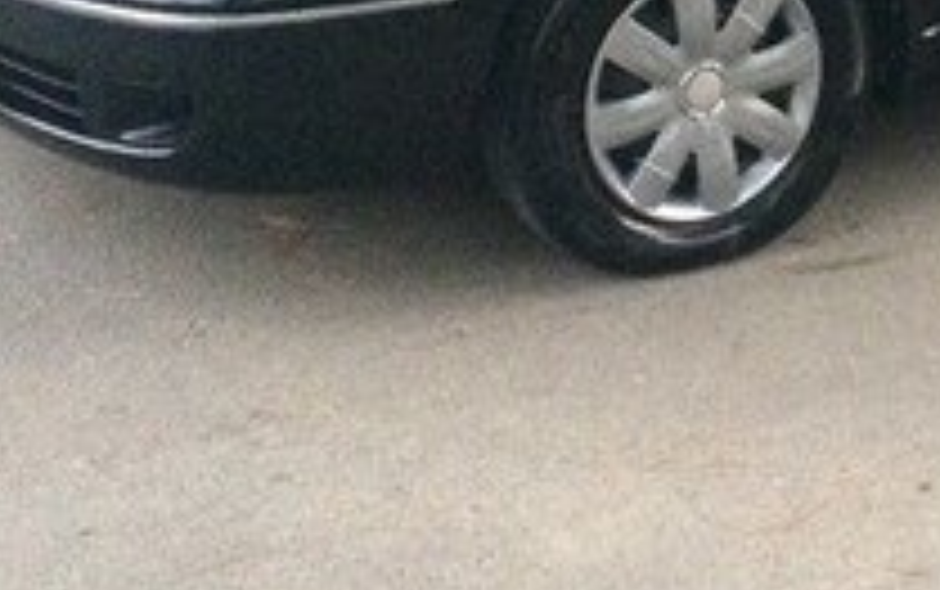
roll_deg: -4.5
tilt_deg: -9.1
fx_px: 2487
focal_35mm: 97
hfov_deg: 20.6
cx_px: 976
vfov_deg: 12.9
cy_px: -268
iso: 500
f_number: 2.2
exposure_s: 1/17
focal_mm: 4.15
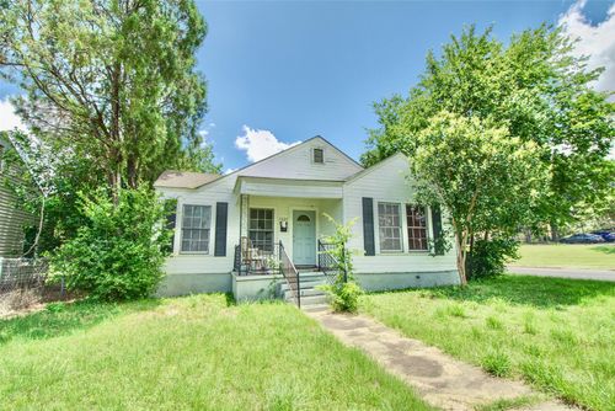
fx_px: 256
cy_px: 206
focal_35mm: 15
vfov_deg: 77.4
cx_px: 308
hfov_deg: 100.4
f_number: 9
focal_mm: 10
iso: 500
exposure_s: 1/320
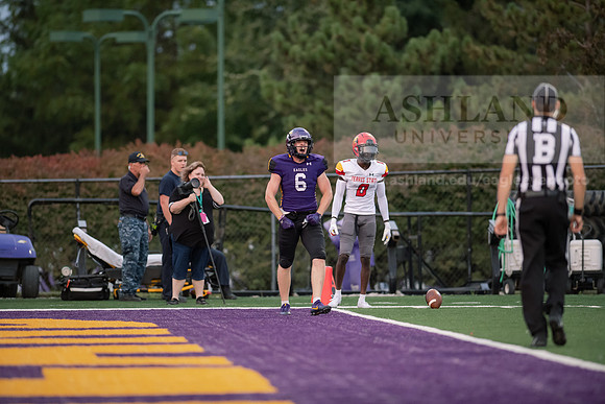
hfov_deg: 6.9
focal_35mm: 300
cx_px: 302
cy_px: 202
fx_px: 5043
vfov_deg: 4.6
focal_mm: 300
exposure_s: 1/800
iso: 2500
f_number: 2.8
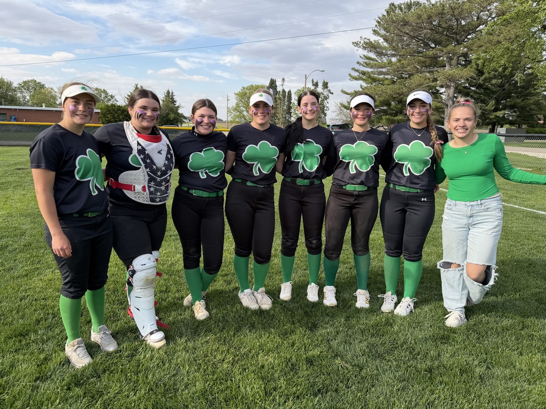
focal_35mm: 24
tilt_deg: -10.4
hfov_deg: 71.6
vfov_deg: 56.8
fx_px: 379
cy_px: 204
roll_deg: -1.3
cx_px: 273
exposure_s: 1/1770
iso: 80
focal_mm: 6.76
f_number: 1.78
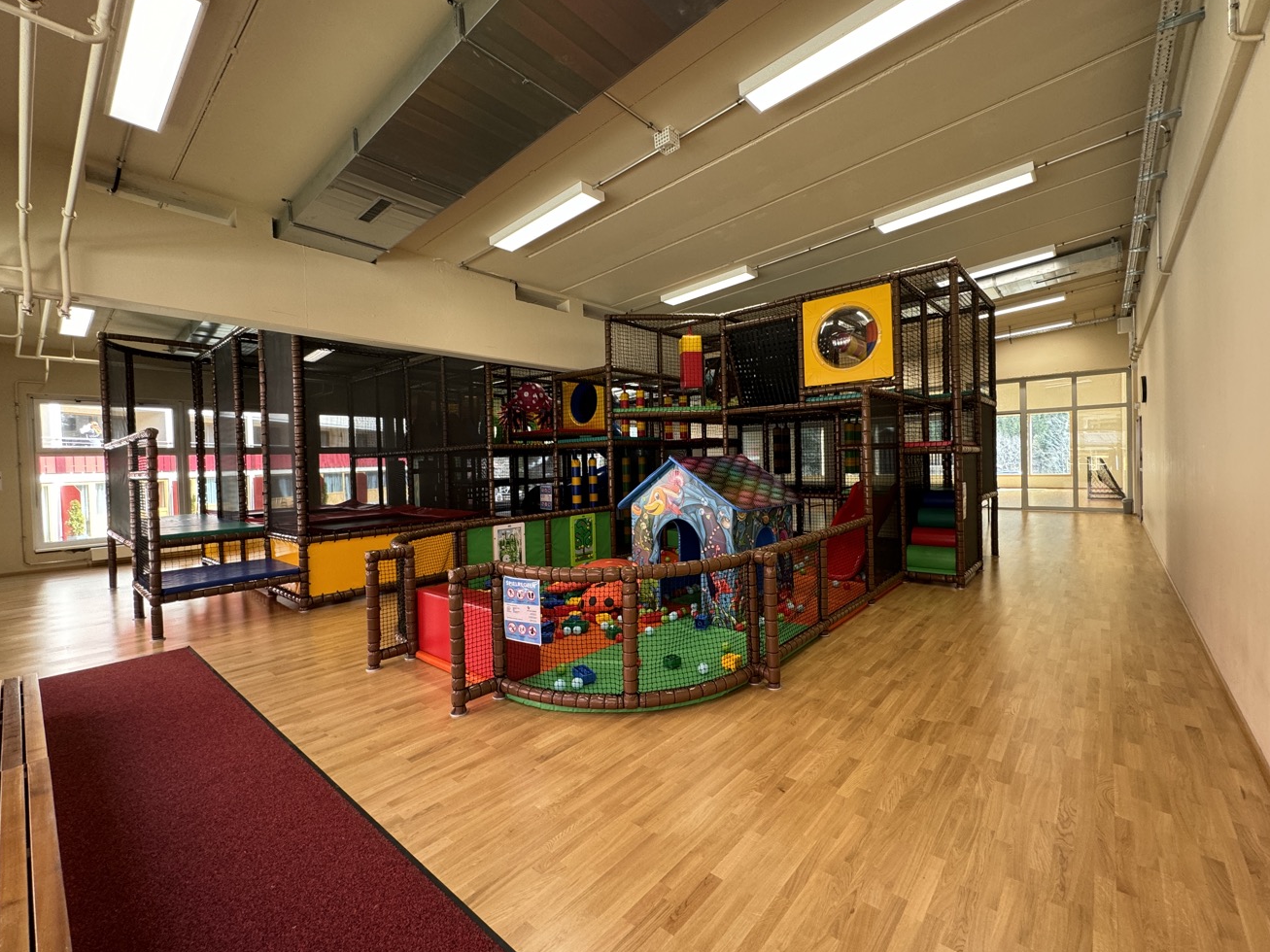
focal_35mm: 15
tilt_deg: -3.4
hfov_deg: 98.2
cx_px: 645
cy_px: 470
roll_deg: +2.2
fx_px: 550
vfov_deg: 81.7
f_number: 2.2
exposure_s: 1/99
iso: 125
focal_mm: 2.22
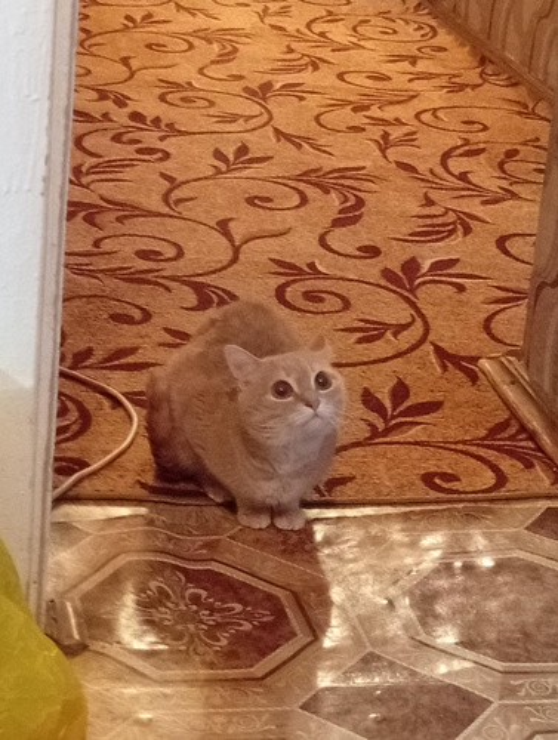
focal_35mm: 94
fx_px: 2013
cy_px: 370
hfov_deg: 15.8
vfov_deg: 20.8
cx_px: 279
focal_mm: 3.84
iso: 680
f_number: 1.8
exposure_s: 1/20
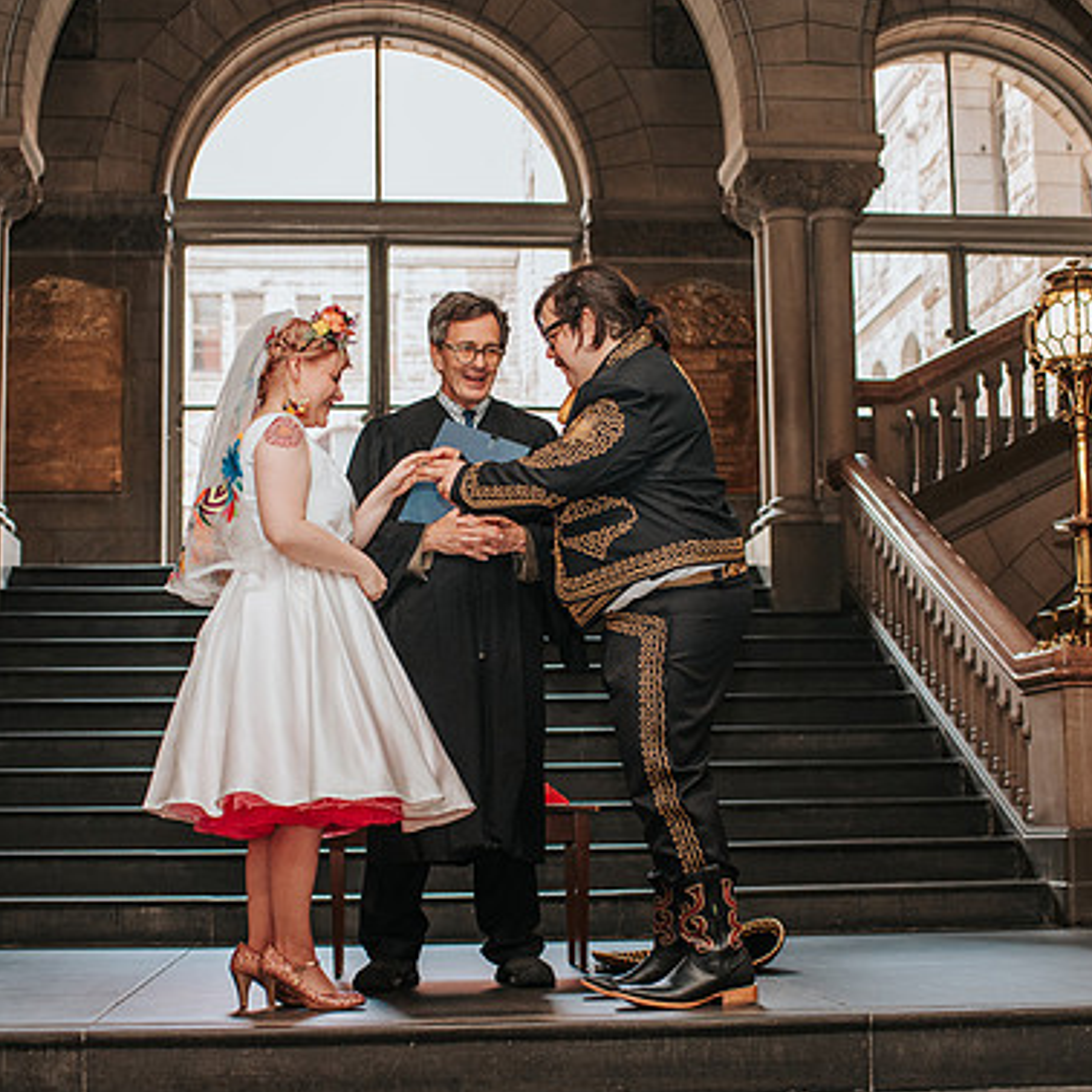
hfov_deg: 31.6
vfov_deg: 31.6
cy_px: 630
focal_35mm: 54
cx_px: 487
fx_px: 1927
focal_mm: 35
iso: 1000
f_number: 3.2
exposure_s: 1/200
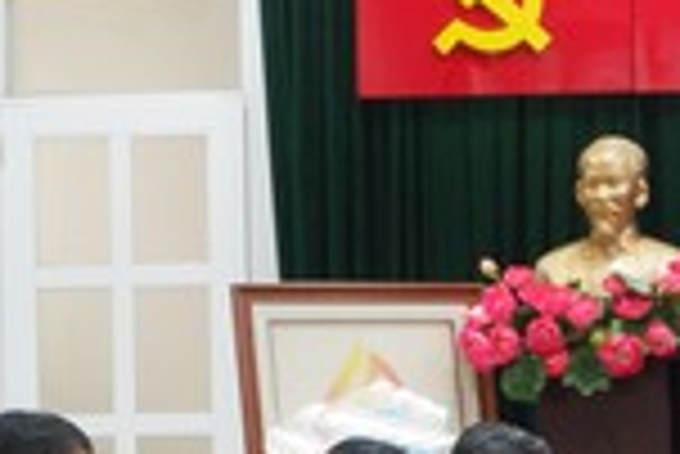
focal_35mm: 169
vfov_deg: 8.1
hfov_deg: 11.7
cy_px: 425
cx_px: 995
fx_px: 3195
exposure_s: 1/50
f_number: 4.2
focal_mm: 23.2
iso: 1600
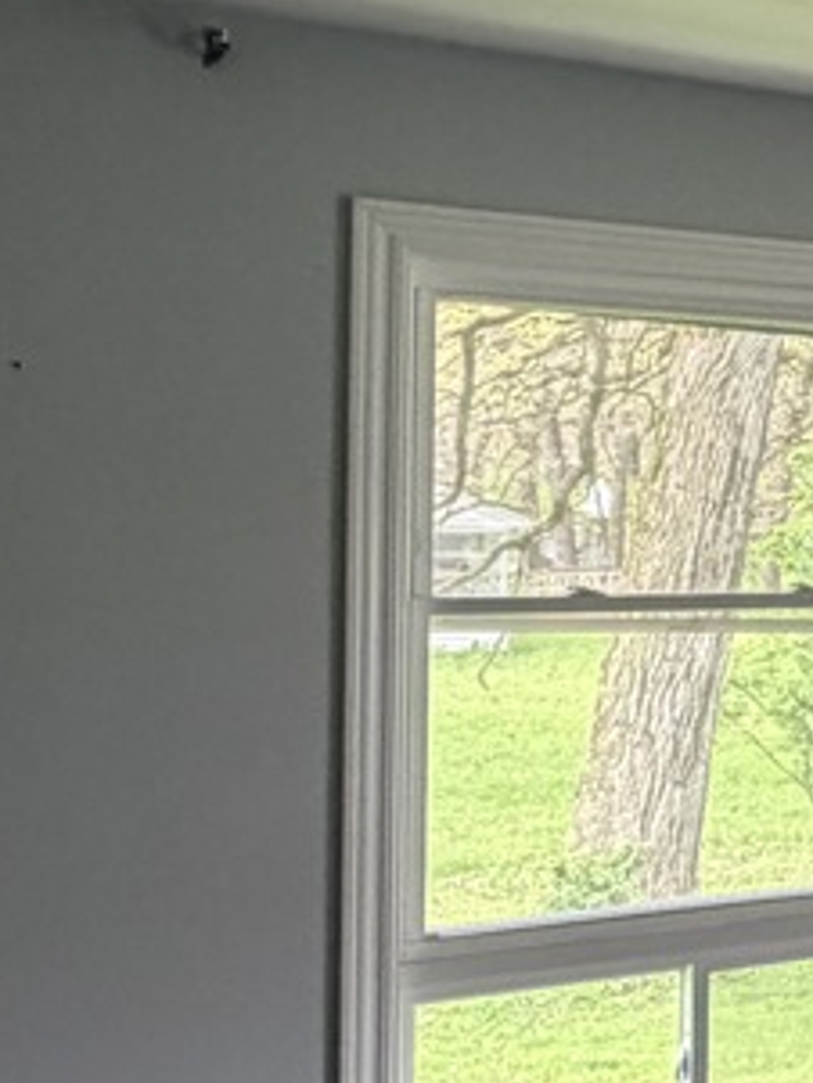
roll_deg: +0.5
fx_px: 2097
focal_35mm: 67
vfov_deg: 29.0
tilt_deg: -1.9
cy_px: 529
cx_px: 1738
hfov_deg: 15.9
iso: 200
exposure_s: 1/120
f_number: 2.2
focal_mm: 2.22
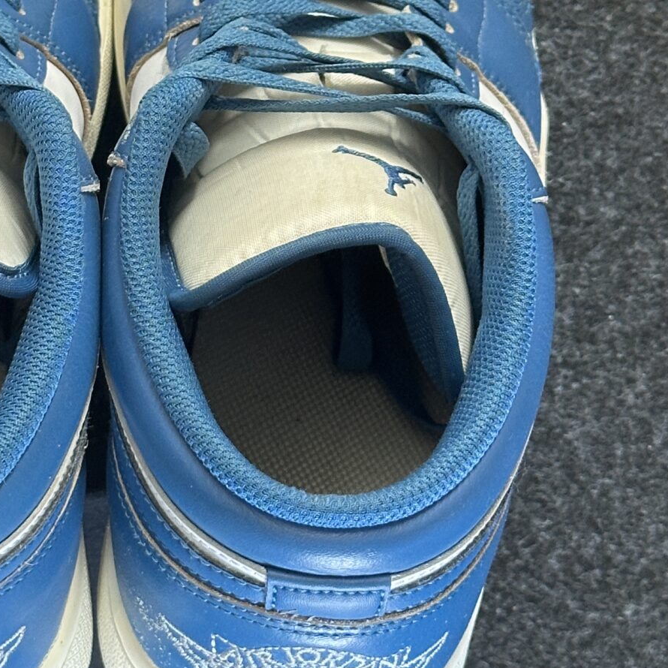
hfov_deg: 14.2
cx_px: 103
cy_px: 180
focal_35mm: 122
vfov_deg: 14.2
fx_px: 2664
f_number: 1.78
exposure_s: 1/33
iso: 250
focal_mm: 6.86
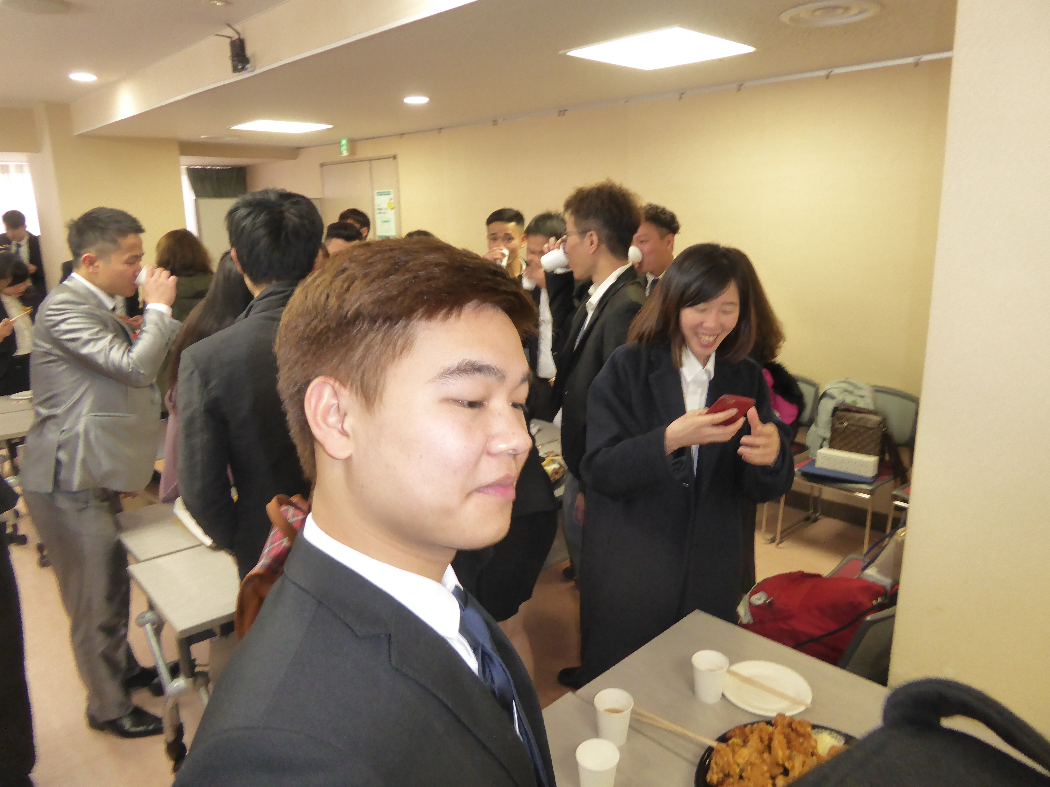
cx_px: 525
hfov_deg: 71.6
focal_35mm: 24
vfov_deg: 56.8
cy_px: 394
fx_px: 728
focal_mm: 4.3
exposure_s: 1/60
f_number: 3.3
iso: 320
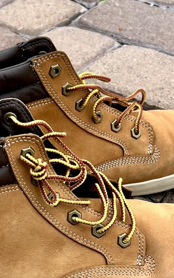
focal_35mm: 78
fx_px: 592
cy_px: 241
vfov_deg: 25.8
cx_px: 62
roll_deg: +0.6
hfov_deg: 16.7
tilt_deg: -44.5
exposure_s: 1/1377
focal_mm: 5.7
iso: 50
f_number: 1.5
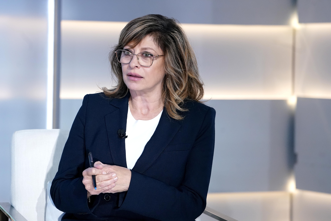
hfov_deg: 11.1
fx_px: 1701
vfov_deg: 7.4
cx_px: 166
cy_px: 110
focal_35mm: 185
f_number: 5.6
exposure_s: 1/160
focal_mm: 185
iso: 5000
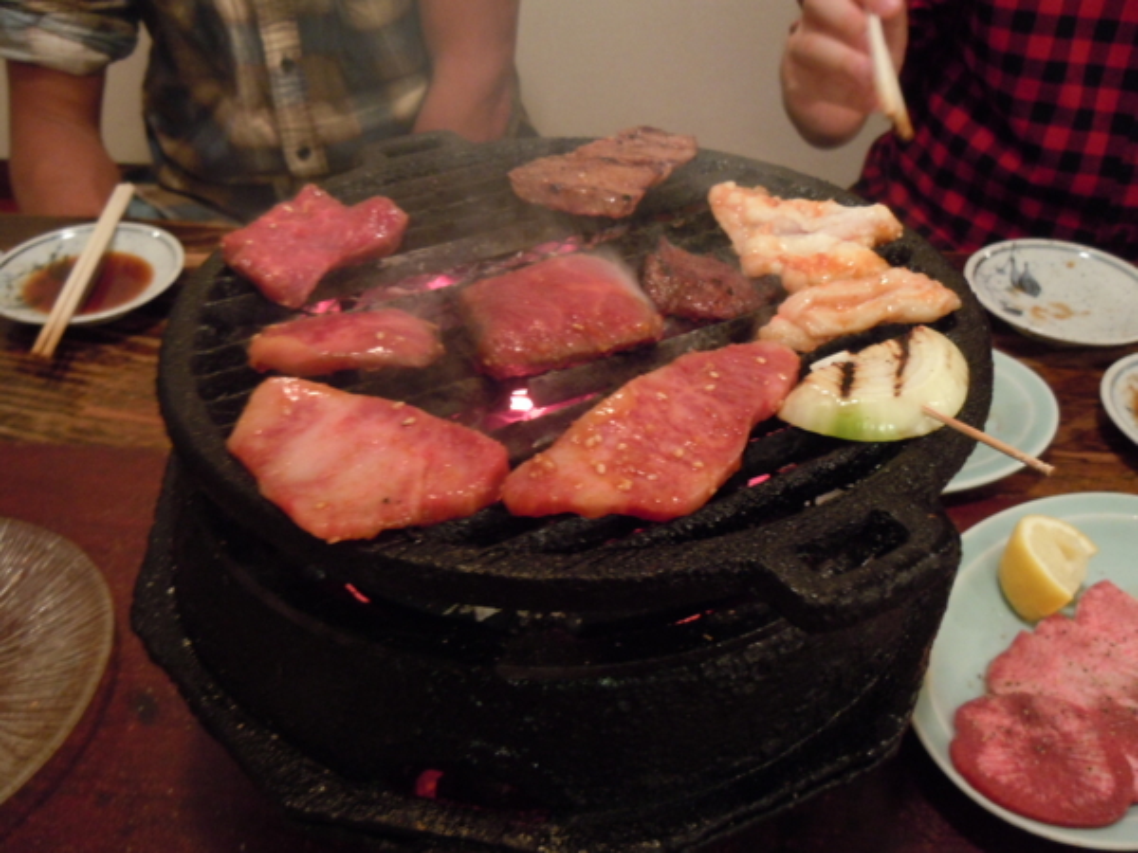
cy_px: 426
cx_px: 569
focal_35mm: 30
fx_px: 986
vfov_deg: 46.8
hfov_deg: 60.0
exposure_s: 1/3
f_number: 3.5
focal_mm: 5.4
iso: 400
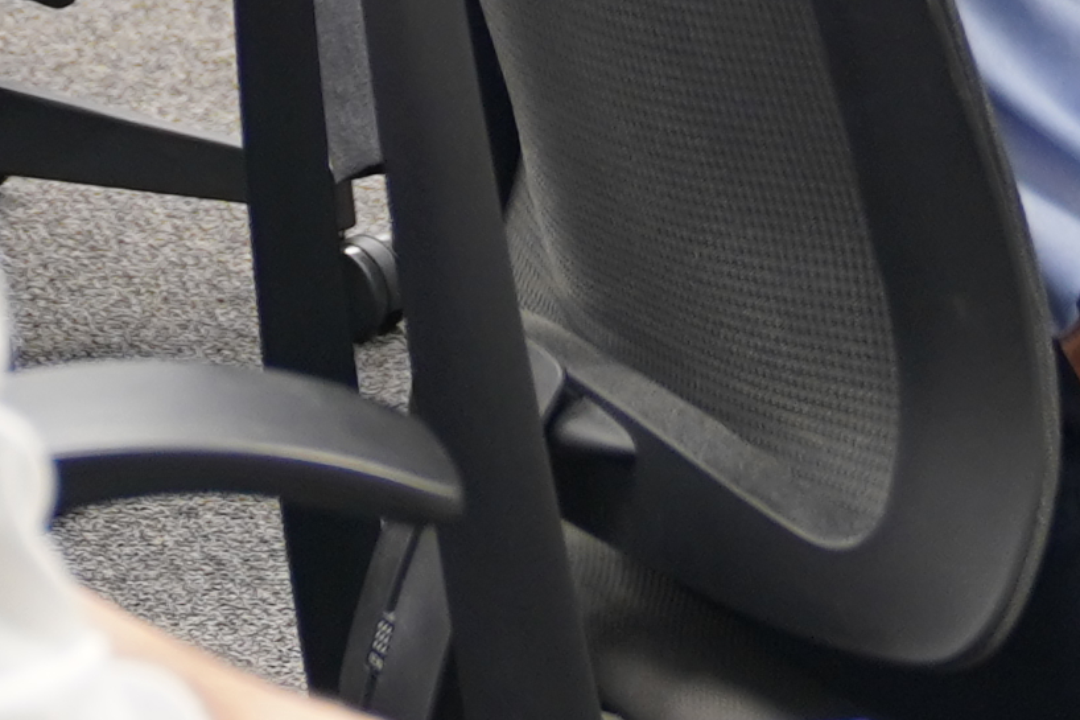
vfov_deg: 5.6
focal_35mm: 242
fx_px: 7258
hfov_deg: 8.5
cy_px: -711
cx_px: 549
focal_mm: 33
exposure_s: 1/30
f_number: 2.8
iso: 500
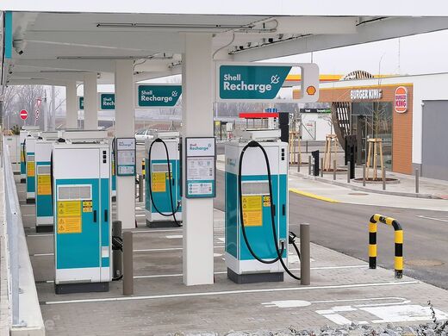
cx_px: 224
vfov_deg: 22.3
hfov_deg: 29.4
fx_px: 854
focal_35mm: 66
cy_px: 168
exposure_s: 1/323
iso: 50
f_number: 1.8
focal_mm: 5.3
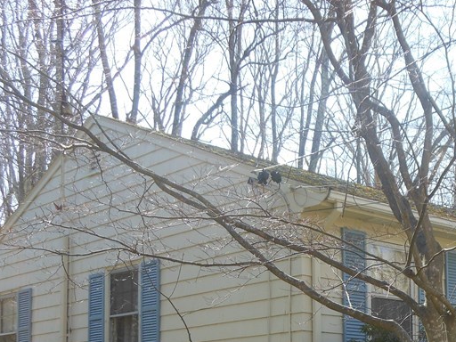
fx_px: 869
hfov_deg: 28.7
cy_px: 323
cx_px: 369
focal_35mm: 66
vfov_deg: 21.6
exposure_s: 1/200
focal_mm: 6
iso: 80
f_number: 3.5
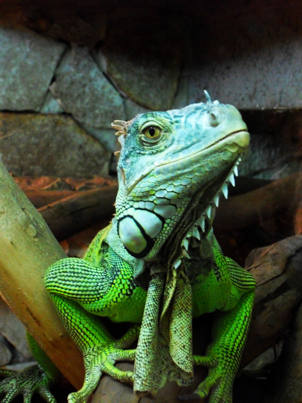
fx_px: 814
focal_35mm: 70
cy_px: 202
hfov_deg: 21.0
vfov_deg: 27.8
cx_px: 151
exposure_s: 1/15
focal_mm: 12.3
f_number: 5.1
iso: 800
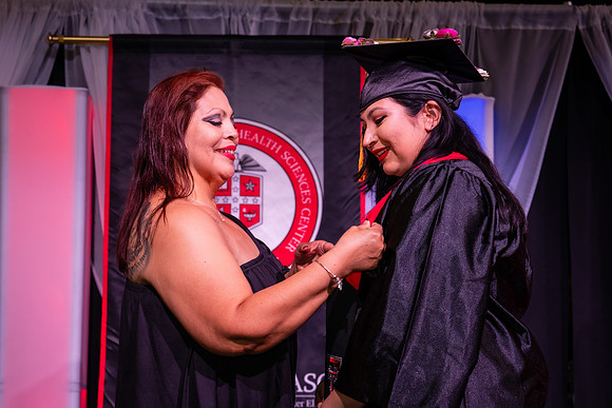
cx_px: 287
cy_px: 218
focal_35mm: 86
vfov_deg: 15.8
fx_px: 1470
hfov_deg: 23.5
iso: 1000
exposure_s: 1/160
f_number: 5.6
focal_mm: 70
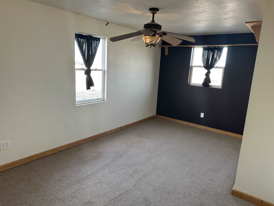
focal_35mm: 24
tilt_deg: -11.3
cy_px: 103
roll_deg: -3.2
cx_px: 137
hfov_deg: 71.6
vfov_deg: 56.8
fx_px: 190
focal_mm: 6.86
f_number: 1.78
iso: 250
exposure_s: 1/114
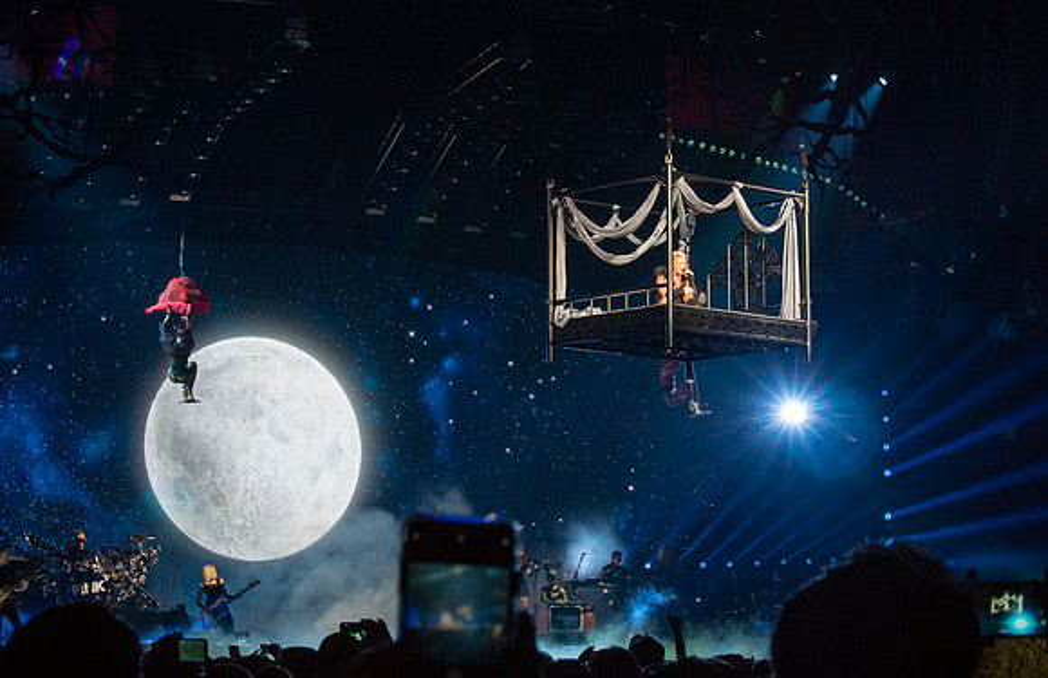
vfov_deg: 15.0
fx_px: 2570
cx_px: 571
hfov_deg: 23.0
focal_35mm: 89
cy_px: 296
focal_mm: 30
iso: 800
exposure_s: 1/100
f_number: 5.6
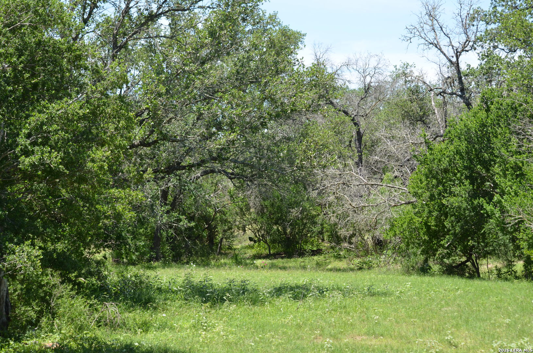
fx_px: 1219
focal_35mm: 82
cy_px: 176
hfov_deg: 24.7
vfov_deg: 16.5
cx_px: 266
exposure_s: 1/200
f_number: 7.1
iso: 125
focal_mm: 55
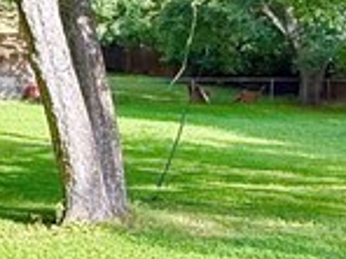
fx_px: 970
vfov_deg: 15.2
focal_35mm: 97
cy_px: 89
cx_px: -316
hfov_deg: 16.3
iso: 50
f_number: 2.2
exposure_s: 1/156
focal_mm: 2.22
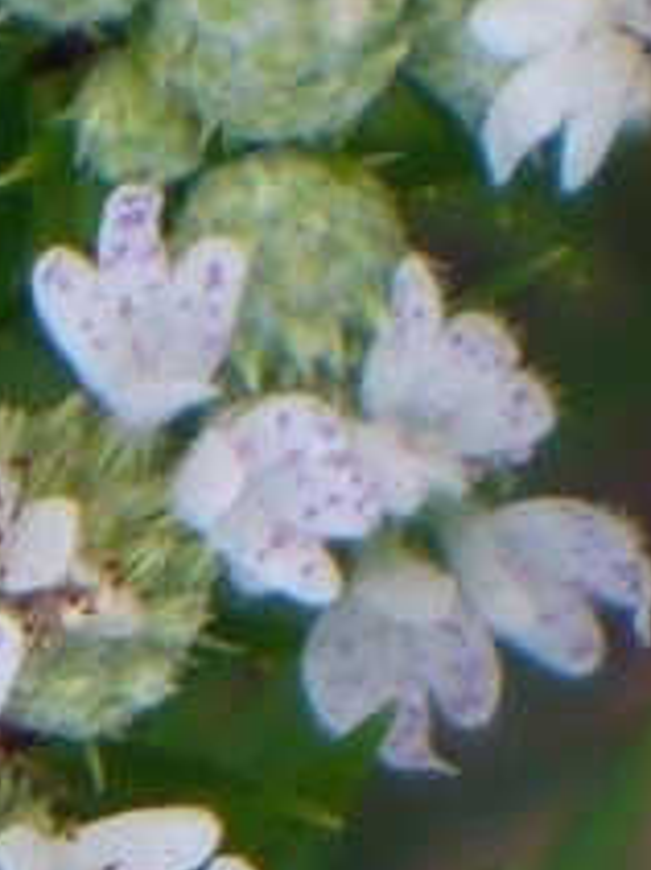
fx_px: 33760
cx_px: 165
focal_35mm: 1345
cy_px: 1967
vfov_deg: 1.5
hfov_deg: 1.1
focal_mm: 29.2
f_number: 4.2
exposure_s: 1/60
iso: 100
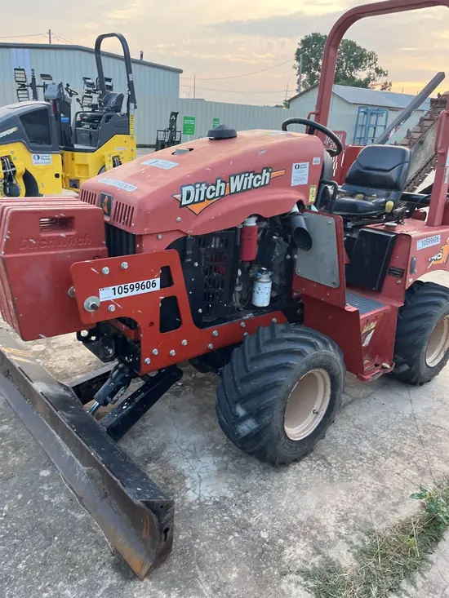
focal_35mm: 26
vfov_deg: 67.3
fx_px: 450
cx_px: 224
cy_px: 299
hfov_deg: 53.1
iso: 125
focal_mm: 5.1
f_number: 1.6
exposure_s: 1/121
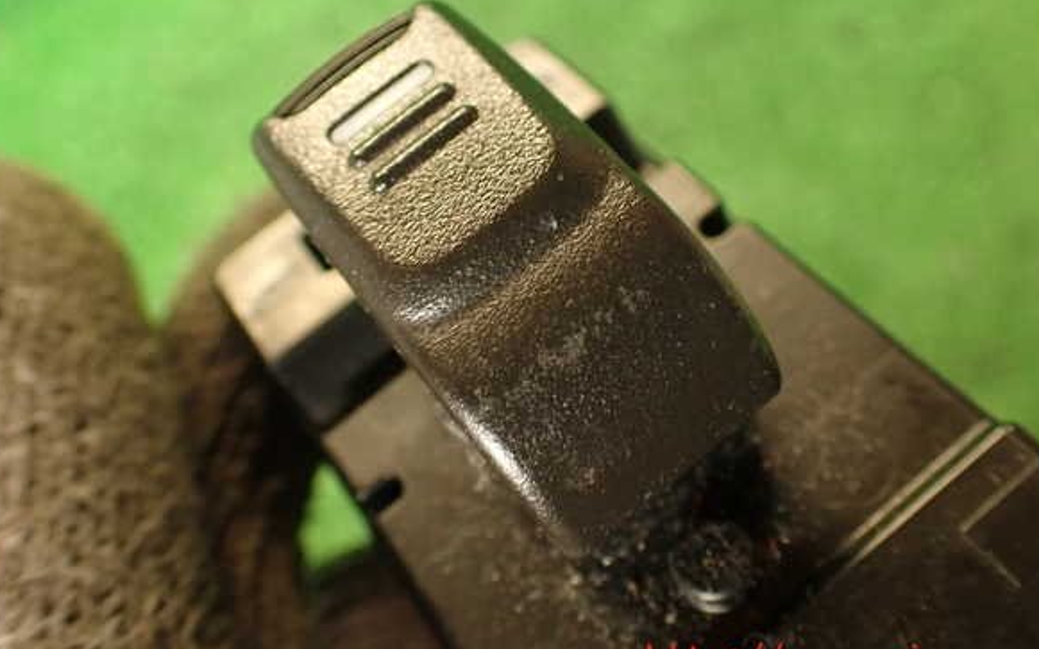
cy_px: 282
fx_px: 991
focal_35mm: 35
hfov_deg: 55.3
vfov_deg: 36.2
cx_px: 513
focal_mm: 5.79
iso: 250
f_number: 2.4
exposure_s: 1/30
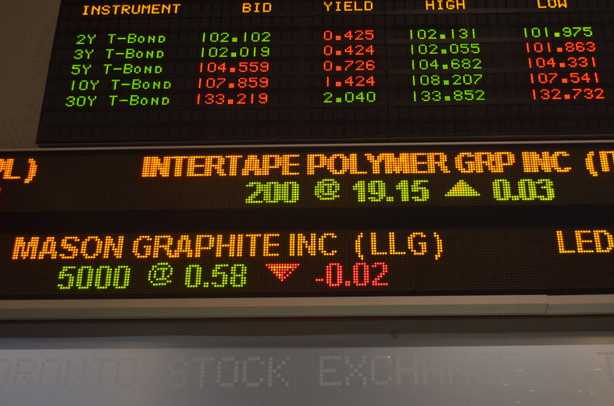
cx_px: 335
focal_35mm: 43
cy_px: 173
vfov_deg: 31.0
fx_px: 732
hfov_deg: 45.5
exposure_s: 1/40
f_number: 4.5
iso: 640
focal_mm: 22
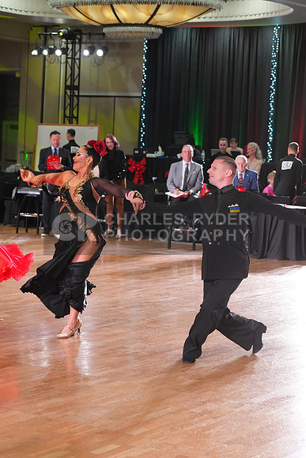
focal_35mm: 85
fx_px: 1083
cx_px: 153
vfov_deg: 23.9
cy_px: 229
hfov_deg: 16.1
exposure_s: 1/200
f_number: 5
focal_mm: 85
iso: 4000
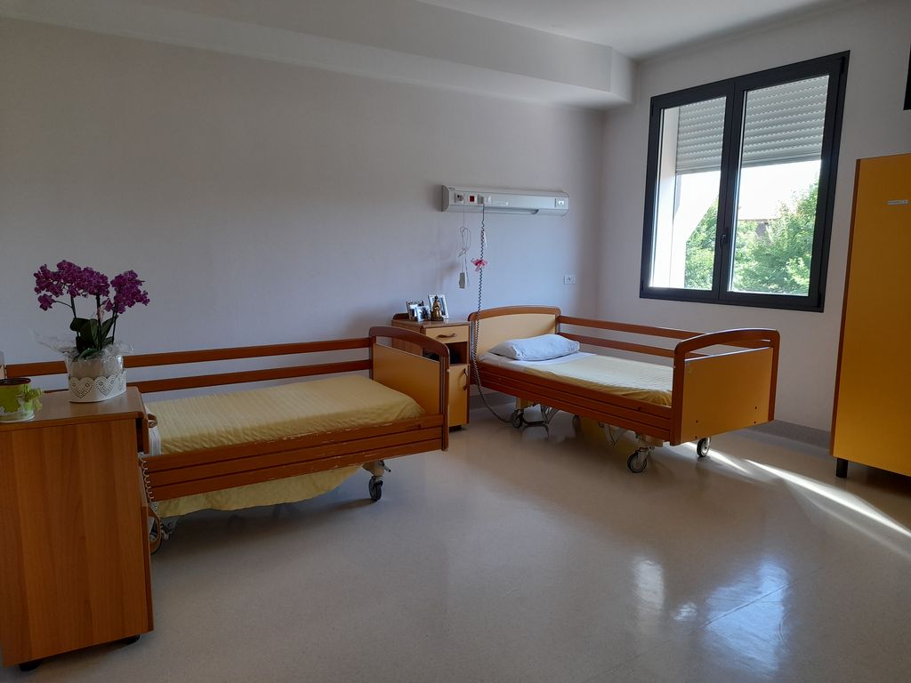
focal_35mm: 25
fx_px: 658
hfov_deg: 69.4
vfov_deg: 54.9
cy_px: 342
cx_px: 456
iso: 64
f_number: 2
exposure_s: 1/60
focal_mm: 4.6
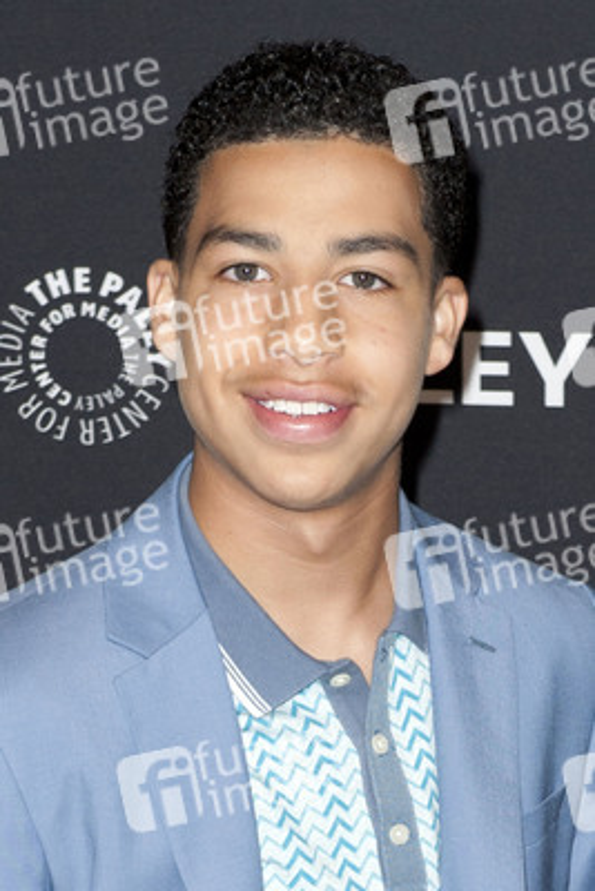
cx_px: 298
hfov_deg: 19.5
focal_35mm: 70
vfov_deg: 28.8
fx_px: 1734
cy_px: 446
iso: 640
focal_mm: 70
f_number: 5.6
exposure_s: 1/320
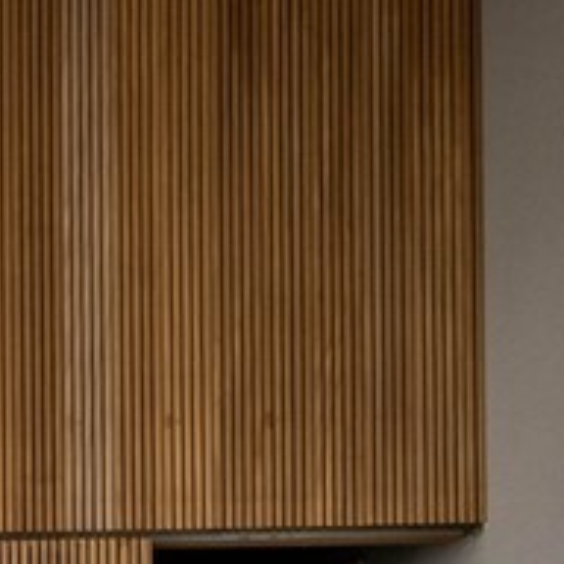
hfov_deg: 13.5
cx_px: -659
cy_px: 847
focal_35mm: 105
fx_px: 1936
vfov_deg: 15.3
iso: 250
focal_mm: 14
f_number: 14
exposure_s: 1/80
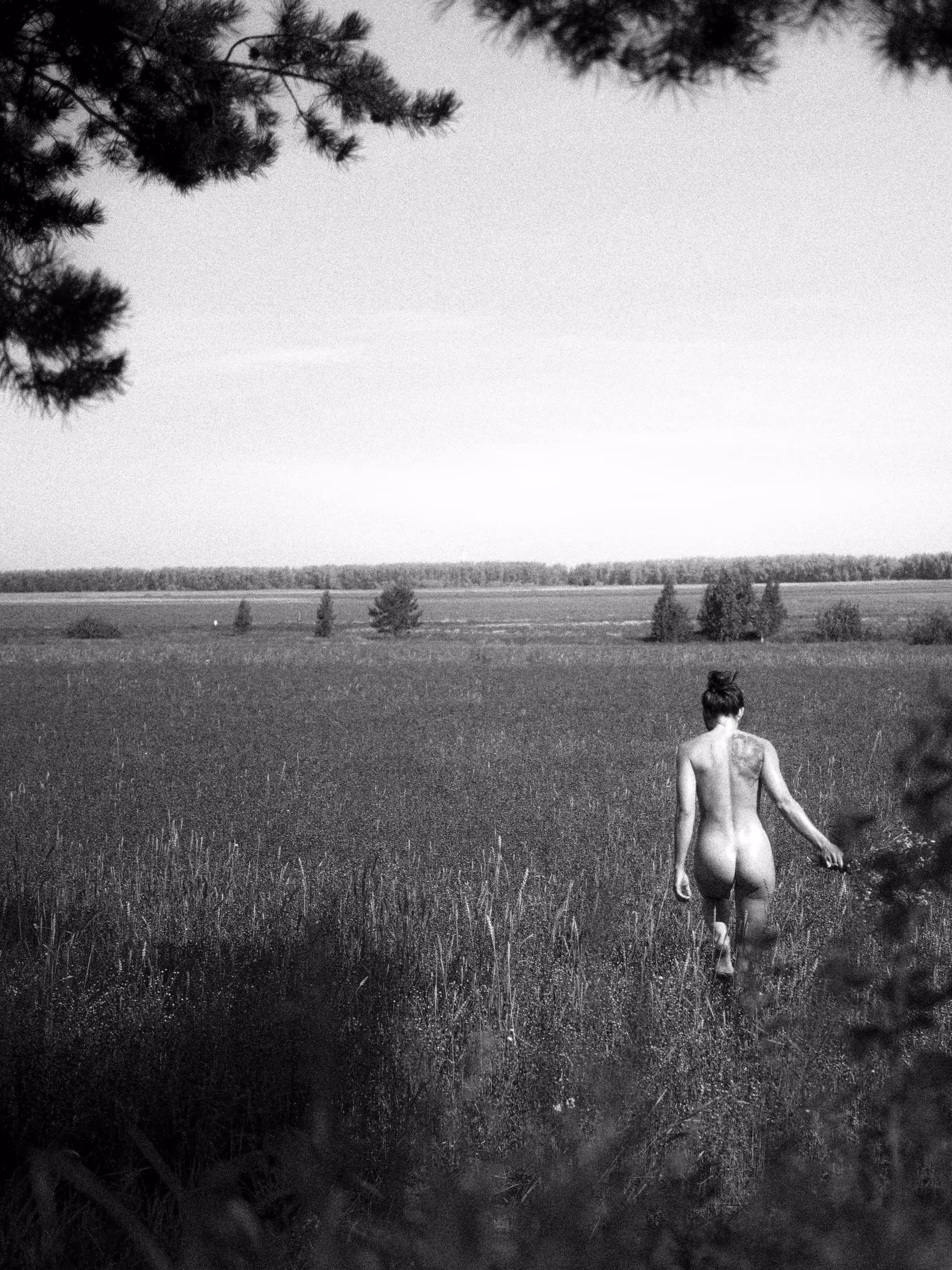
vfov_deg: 31.7
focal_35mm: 61
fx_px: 2237
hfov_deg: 24.0
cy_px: 637
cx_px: 561
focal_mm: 25
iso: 100
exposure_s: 1/4000
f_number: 1.8
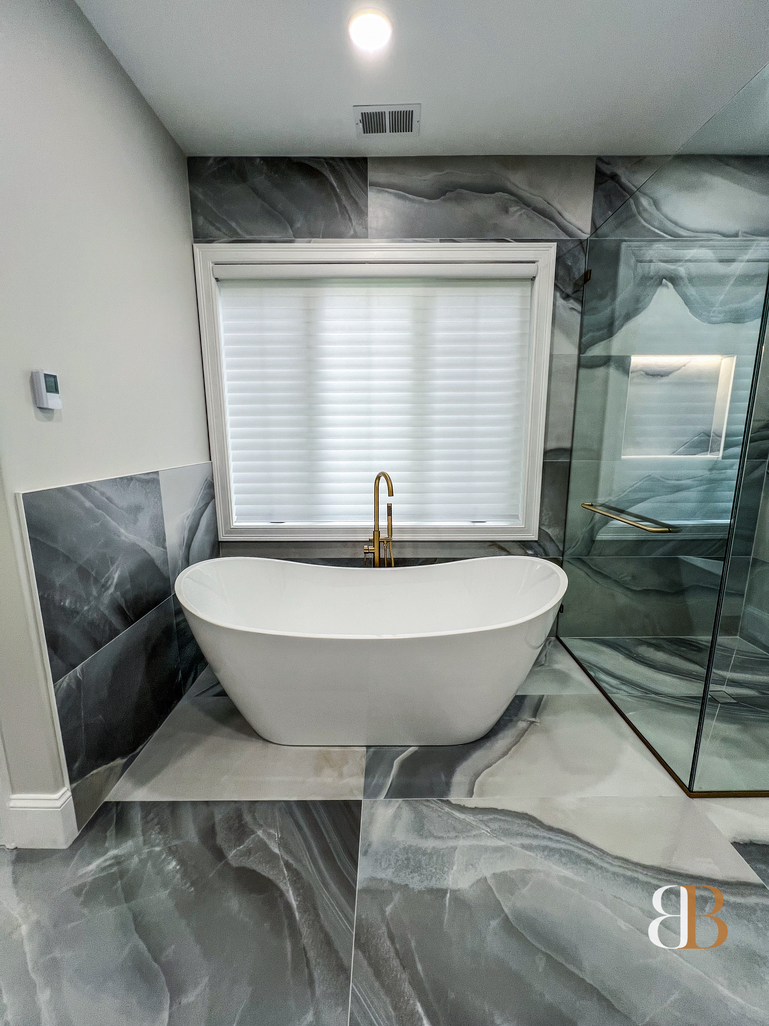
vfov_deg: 106.2
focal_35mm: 13
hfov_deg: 89.9
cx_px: 384
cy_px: 513
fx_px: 385
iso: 64
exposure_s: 1/120
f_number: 1.8
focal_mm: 1.57
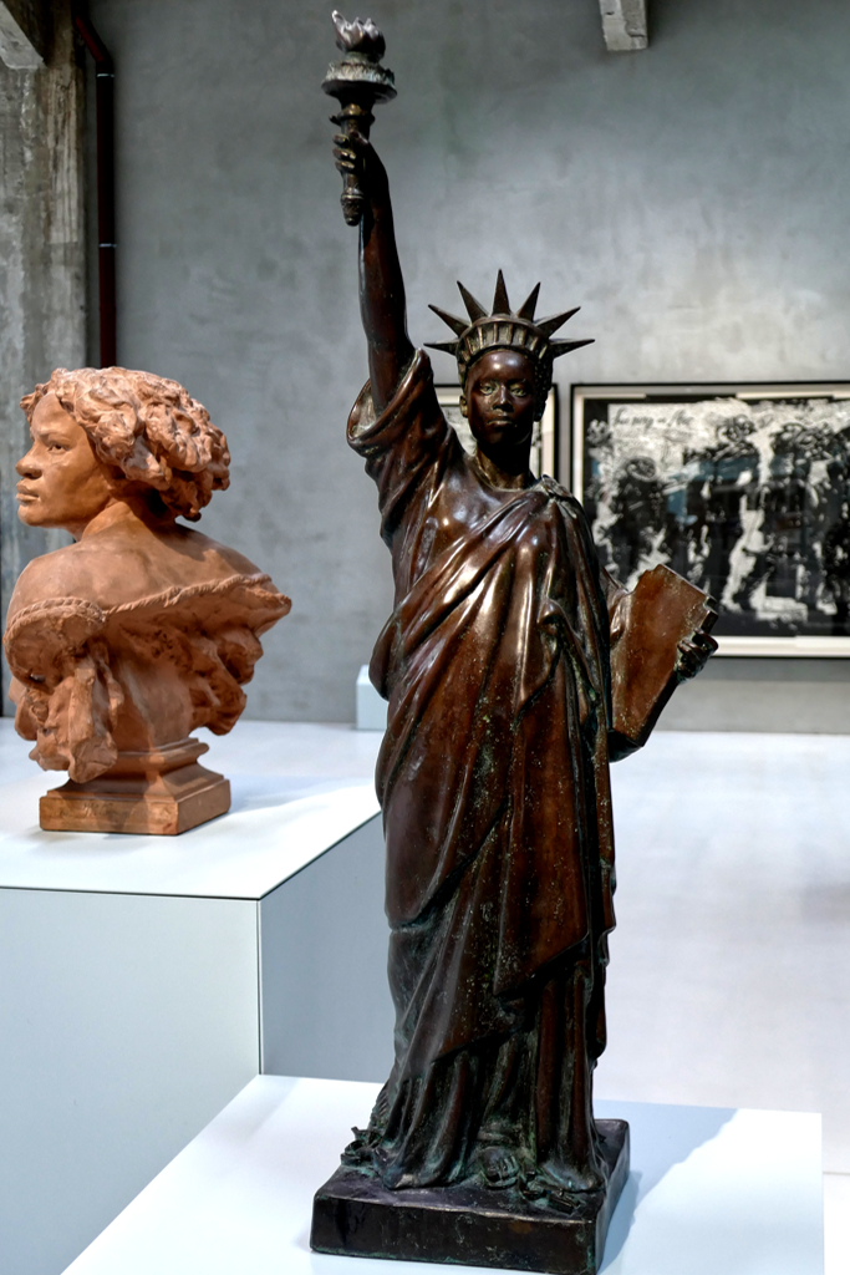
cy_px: 638
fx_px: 1664
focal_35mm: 47
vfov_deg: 41.9
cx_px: 425
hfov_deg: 28.7
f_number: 3.3
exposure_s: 1/80
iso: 250
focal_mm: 17.3
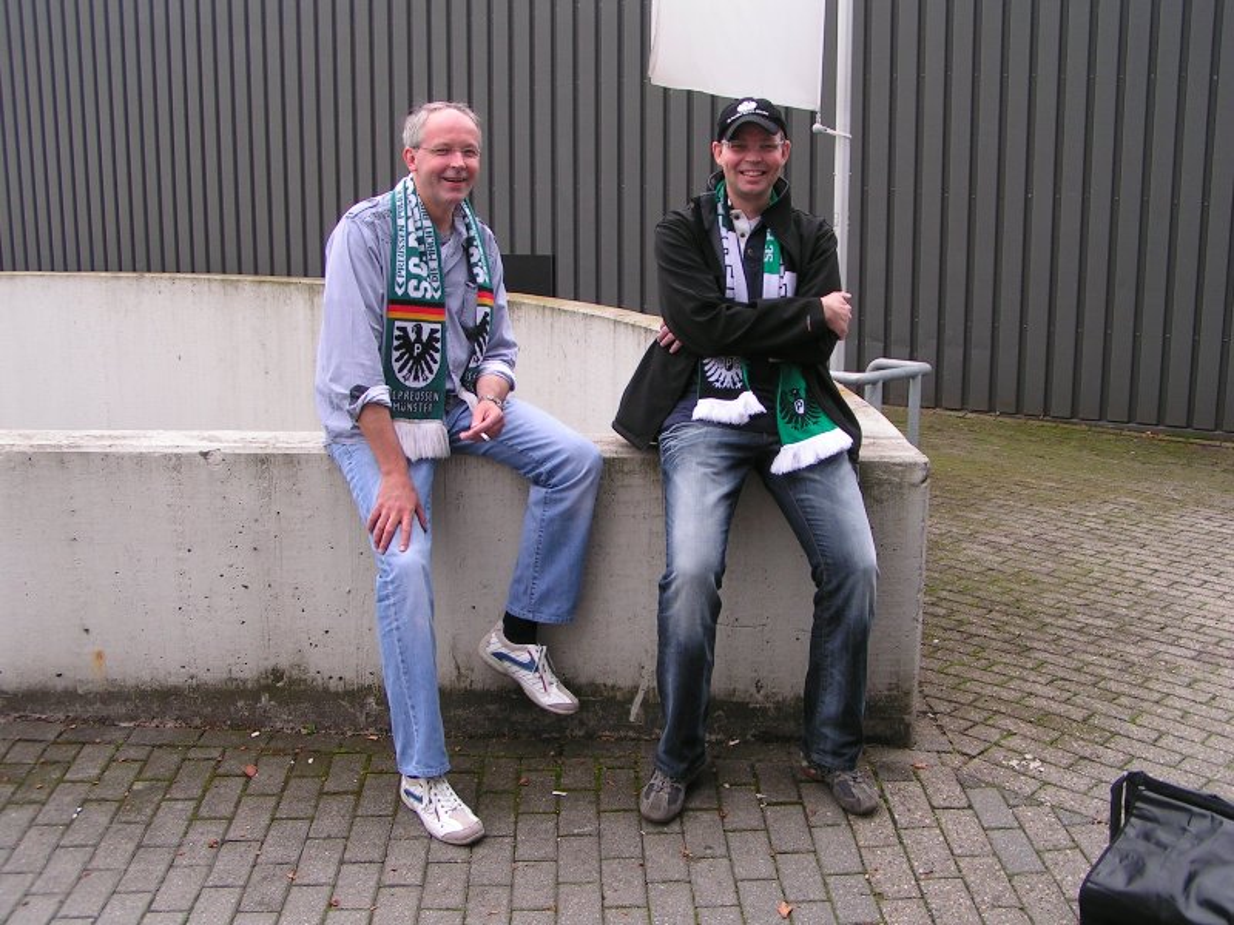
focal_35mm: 38
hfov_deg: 49.0
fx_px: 1355
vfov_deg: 37.7
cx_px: 617
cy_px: 462
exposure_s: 1/100
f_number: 4.5
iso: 50
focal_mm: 5.8
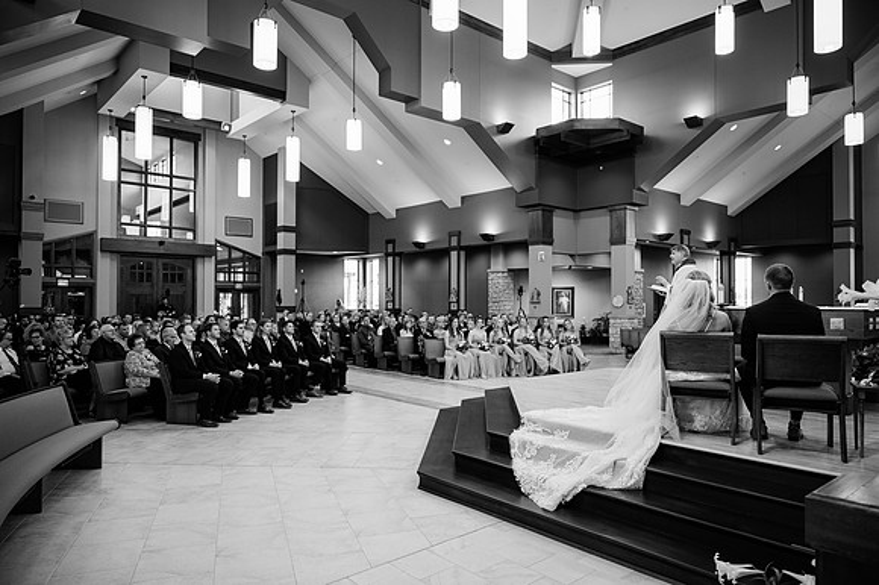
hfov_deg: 73.8
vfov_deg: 53.1
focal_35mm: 24
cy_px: 292
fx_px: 586
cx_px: 440
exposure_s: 1/250
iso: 1000
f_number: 2.8
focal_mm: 24
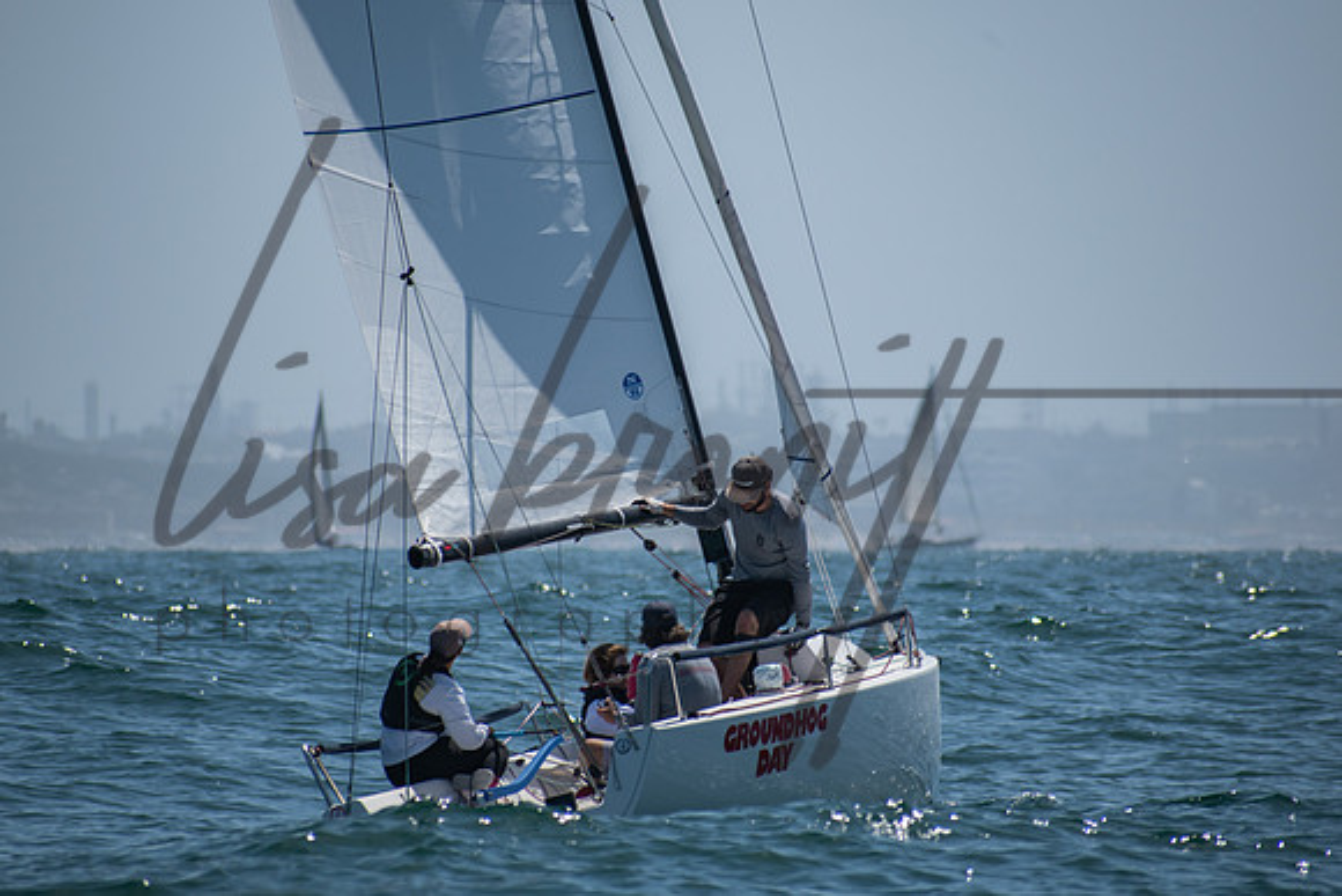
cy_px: 448
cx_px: 671
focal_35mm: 476
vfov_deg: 2.9
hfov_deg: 4.3
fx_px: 17739
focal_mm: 300
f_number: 6.3
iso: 200
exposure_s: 1/1000
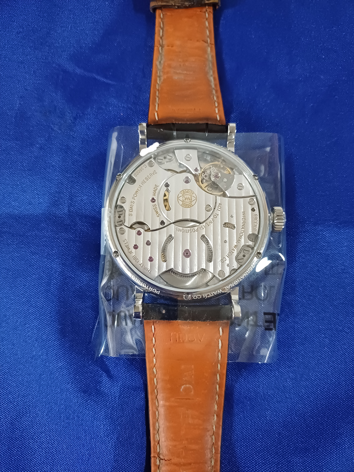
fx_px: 341
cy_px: 236
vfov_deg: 69.4
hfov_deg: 54.9
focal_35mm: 25
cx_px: 177
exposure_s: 1/20
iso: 1250
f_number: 1.8
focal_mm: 4.65
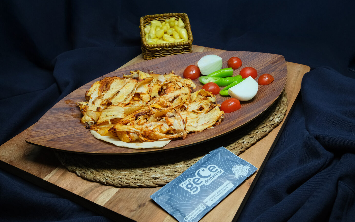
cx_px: 177
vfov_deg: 35.3
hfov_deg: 54.0
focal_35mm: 36
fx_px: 348
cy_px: 106
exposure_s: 1/125
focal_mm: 23
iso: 1600
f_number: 8
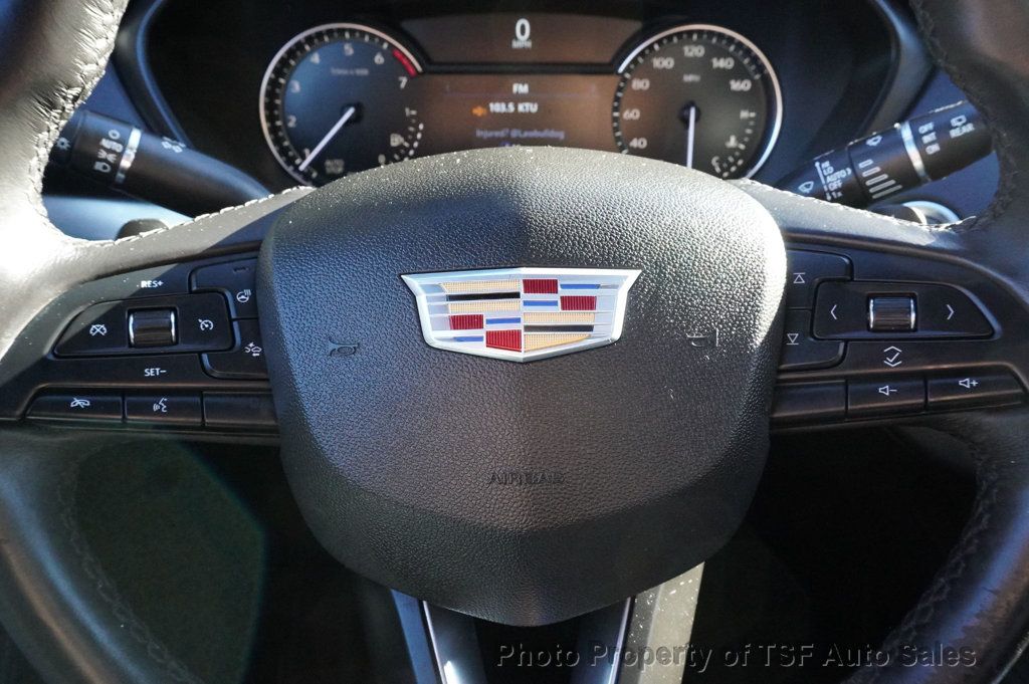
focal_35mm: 30
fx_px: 857
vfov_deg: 43.5
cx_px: 514
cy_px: 342
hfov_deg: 62.0
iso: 6400
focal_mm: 20
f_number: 9
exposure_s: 1/250
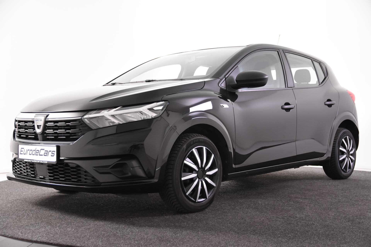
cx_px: 186
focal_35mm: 46
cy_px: 124
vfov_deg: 28.9
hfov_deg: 42.3
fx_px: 479
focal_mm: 31
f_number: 4
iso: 1600
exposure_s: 1/60
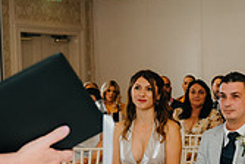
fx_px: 661
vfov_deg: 14.0
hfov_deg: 20.2
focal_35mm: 97
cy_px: 147
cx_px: 252
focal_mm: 28
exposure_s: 1/200
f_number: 2.8
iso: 1000
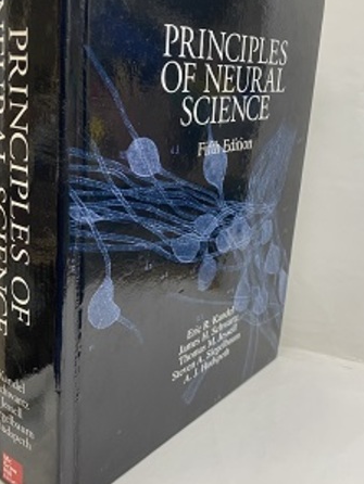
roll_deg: -3.6
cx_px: 182
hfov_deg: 40.7
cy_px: 211
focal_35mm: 35
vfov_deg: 52.5
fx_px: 490
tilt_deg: -11.4
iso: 125
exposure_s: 1/50
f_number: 1.8
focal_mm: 4.25
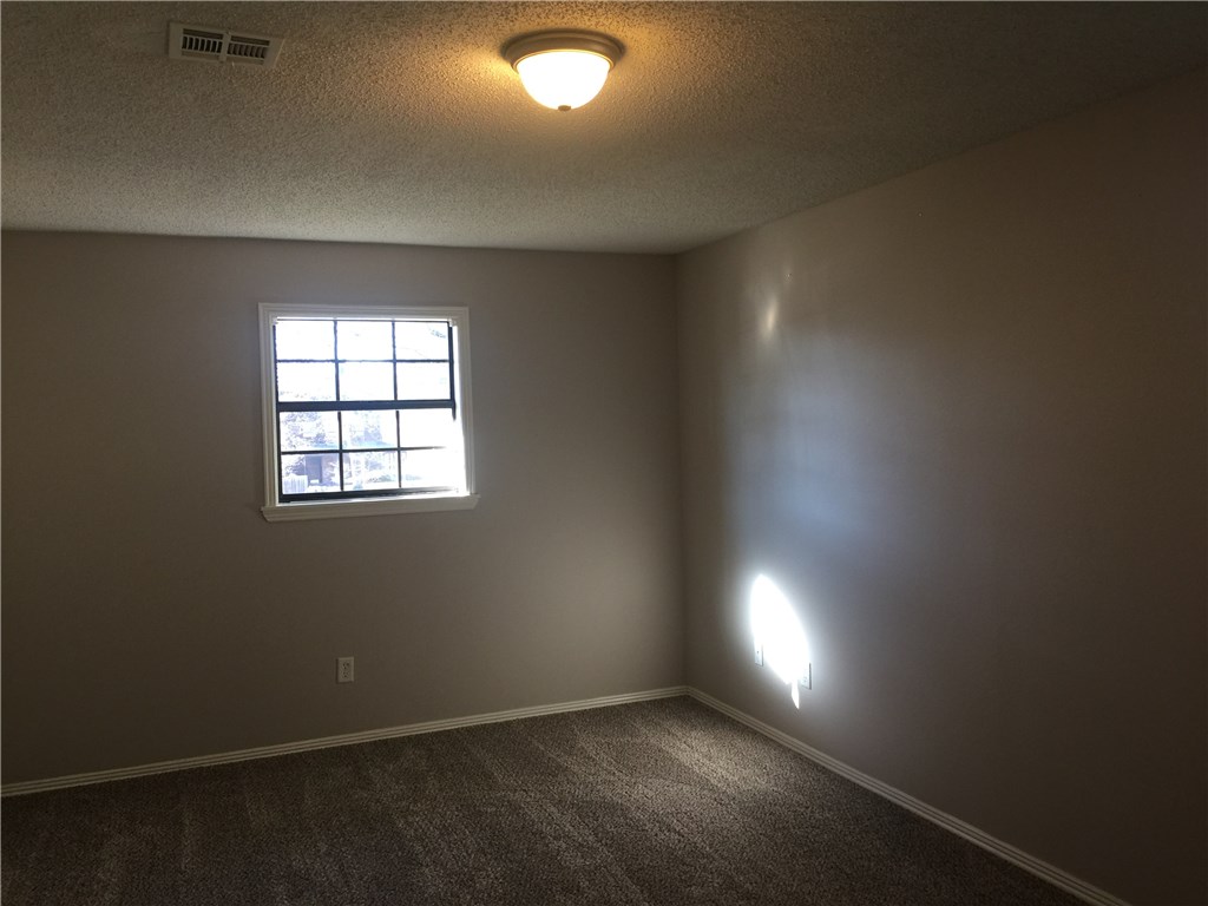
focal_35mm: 29
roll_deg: +0.3
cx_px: 604
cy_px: 453
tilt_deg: -1.7
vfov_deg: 48.2
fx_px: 1012
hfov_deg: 61.7
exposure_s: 1/30
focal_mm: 4.15
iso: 40
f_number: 2.2
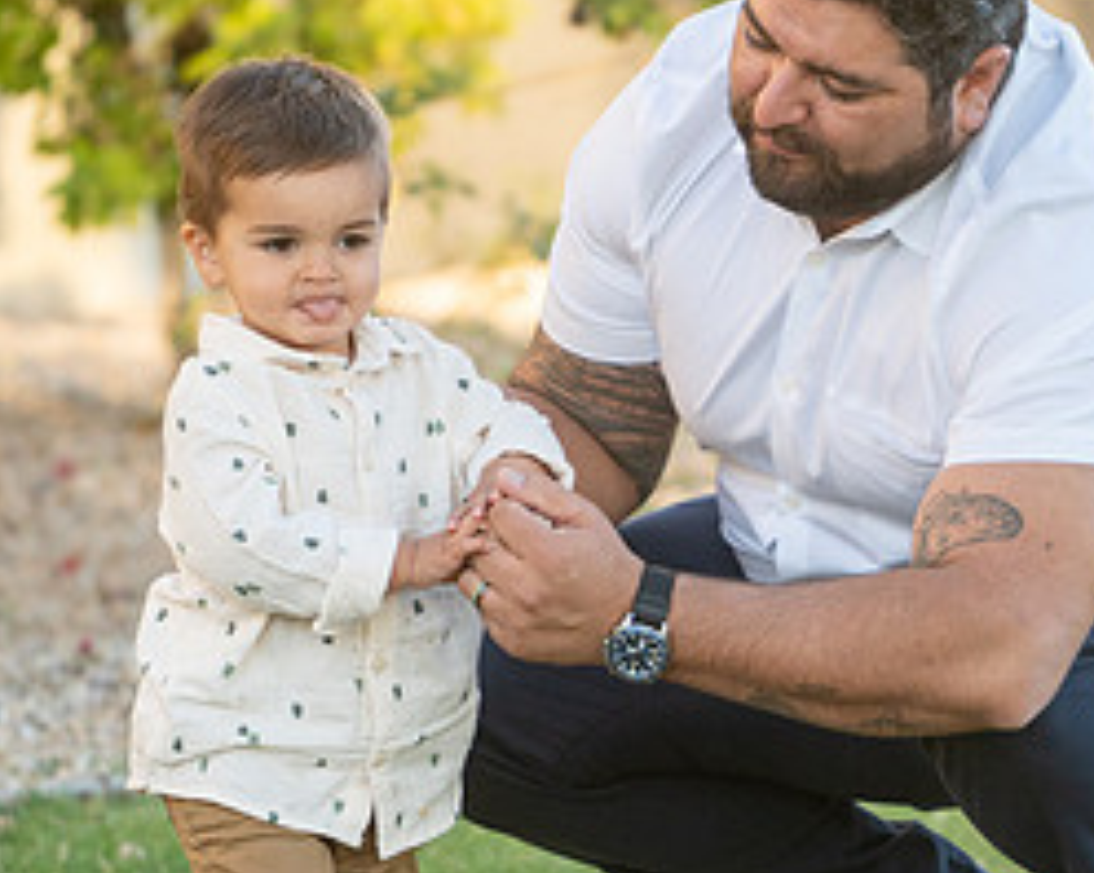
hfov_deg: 3.7
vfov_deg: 2.9
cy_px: 596
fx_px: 17082
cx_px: 746
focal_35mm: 528
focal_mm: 200
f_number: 4
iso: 800
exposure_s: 1/500
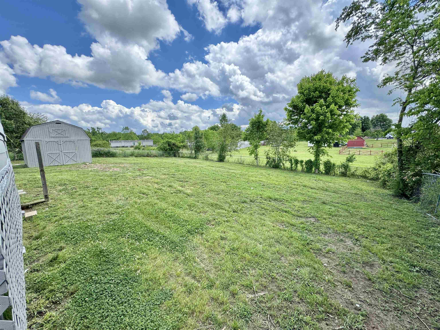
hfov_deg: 102.1
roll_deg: +1.0
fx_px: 178
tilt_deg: -5.5
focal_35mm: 14
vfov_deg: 85.7
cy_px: 165
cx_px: 220
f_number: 2.2
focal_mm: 2.22
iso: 40
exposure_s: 1/675
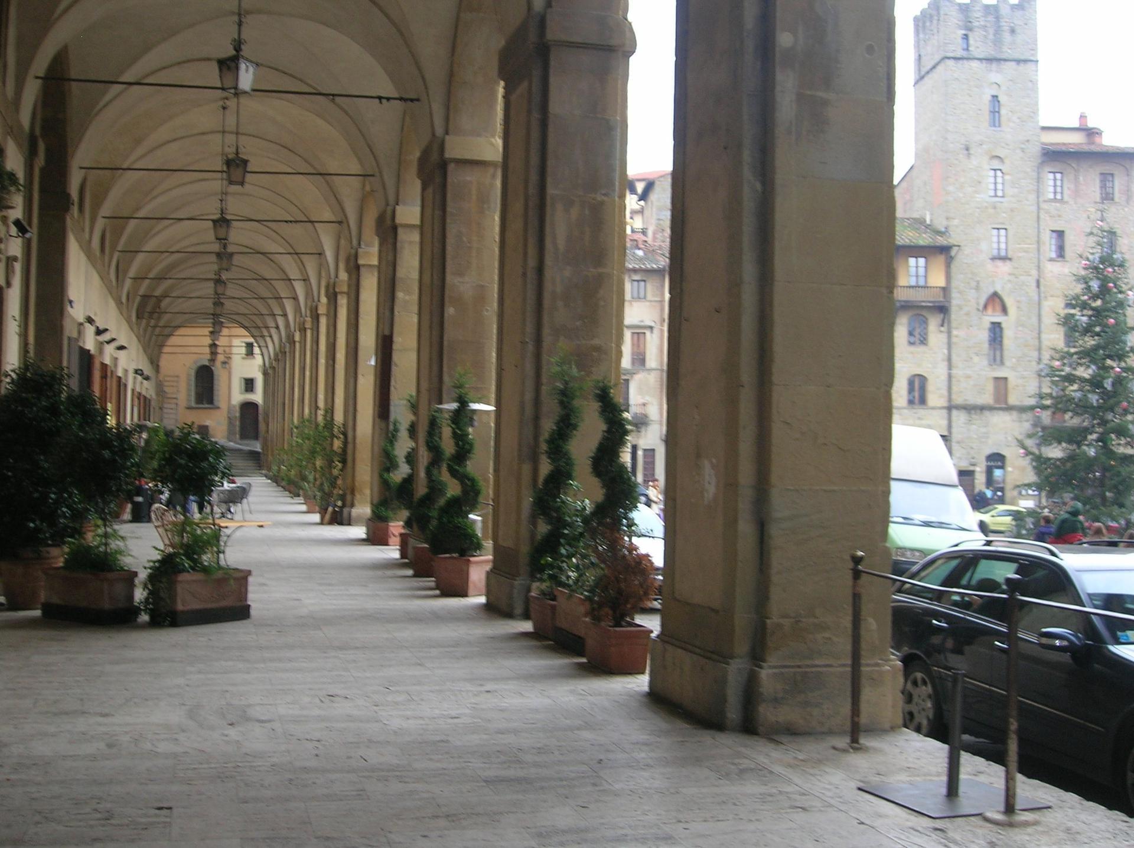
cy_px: 424
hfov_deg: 44.8
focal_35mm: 42
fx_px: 1375
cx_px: 567
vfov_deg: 34.3
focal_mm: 7
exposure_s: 1/30
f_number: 3.1
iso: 56
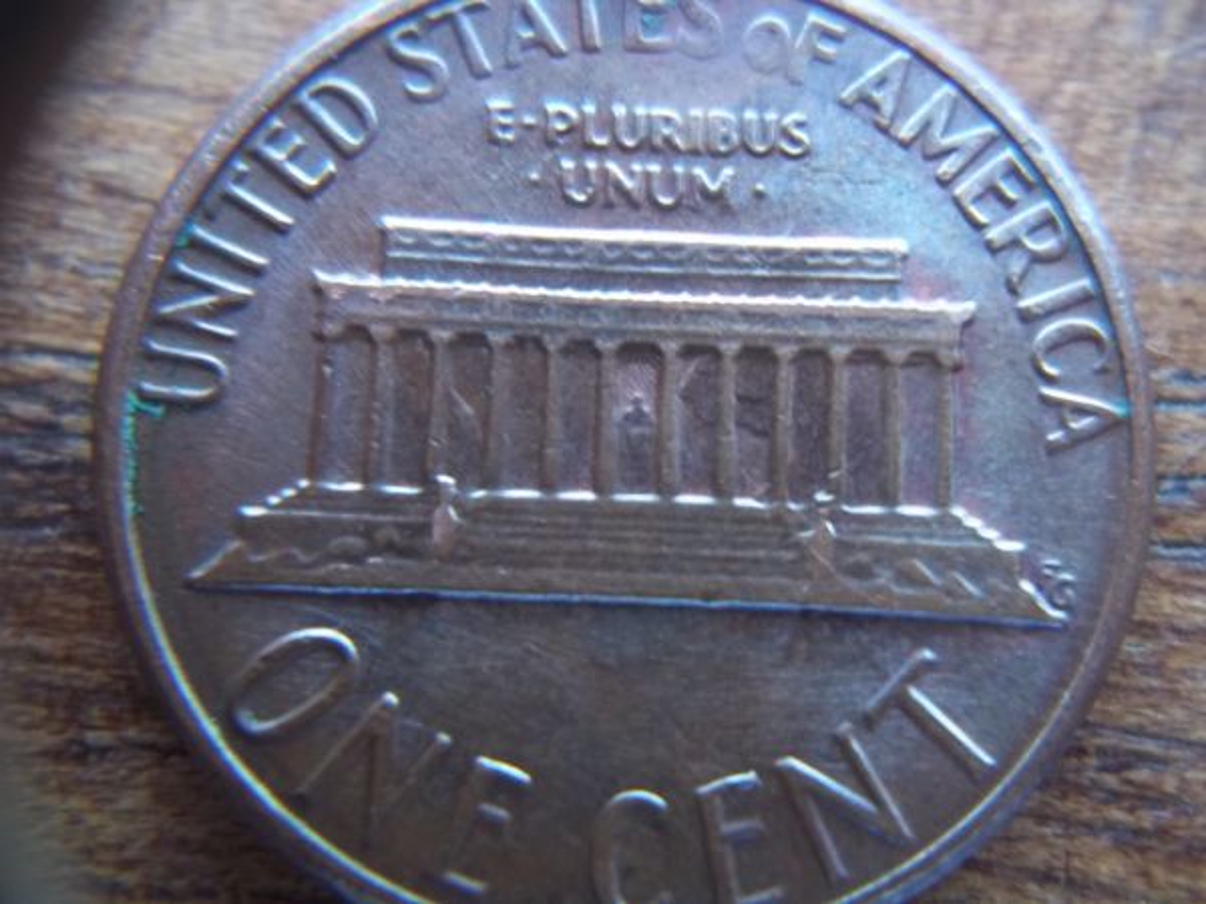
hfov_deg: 51.4
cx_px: 603
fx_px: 1254
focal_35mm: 36
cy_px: 452
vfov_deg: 39.7
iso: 160
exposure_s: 1/20
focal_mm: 6.5
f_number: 3.1
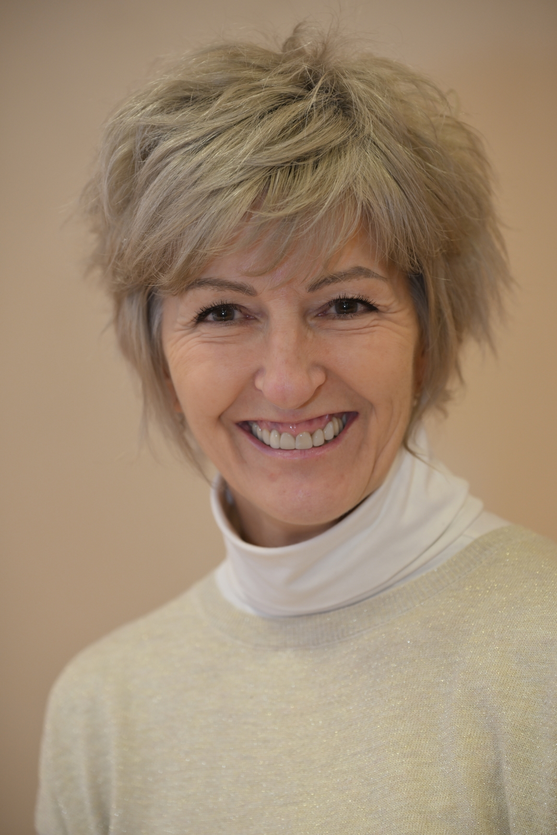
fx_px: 2552
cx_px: 278
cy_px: 418
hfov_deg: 12.5
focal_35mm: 110
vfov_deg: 18.6
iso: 320
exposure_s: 1/60
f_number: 4
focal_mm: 110
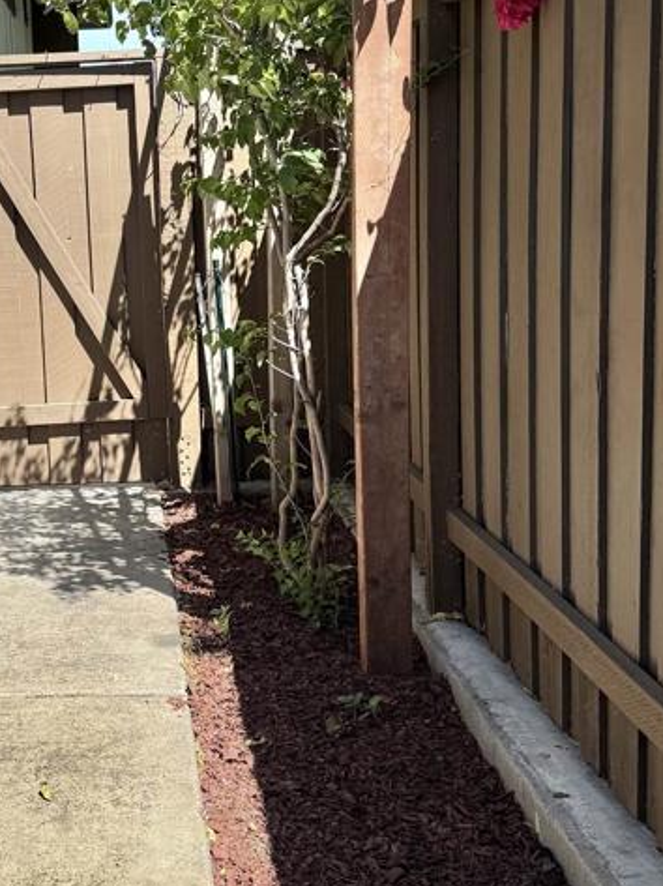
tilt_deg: -7.9
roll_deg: +1.6
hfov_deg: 27.3
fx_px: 1330
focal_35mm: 52
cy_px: 388
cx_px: 101
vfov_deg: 36.8
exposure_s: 1/3021
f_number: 1.78
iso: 80
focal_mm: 6.76
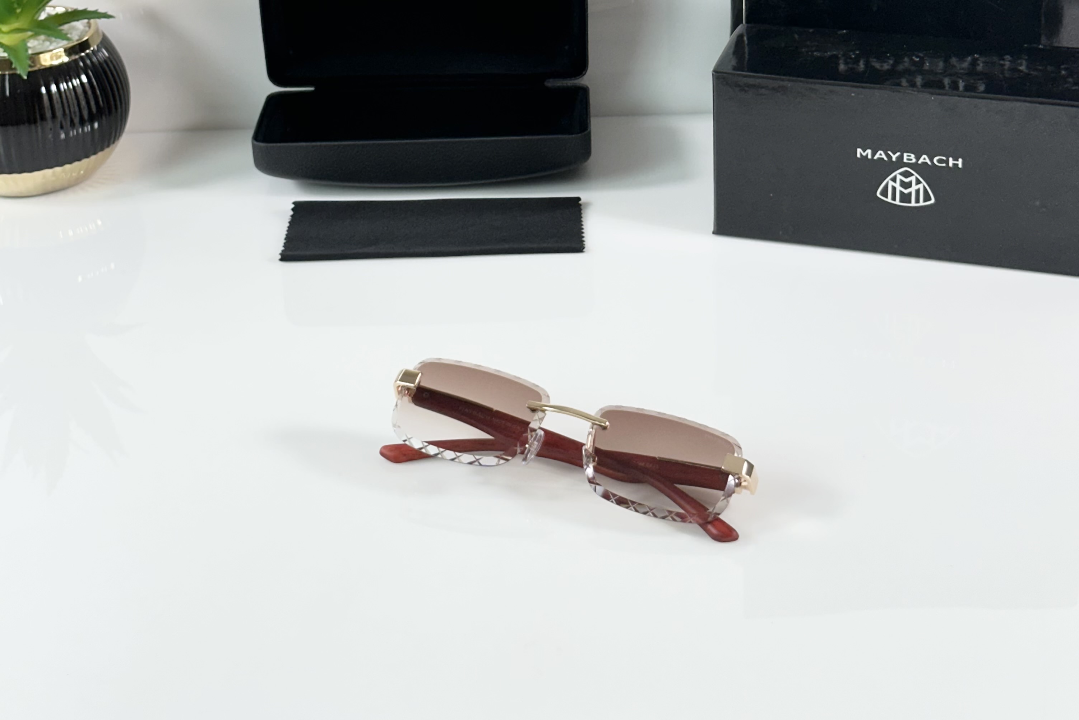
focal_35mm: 67
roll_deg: +1.7
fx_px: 2008
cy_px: 81
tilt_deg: -21.6
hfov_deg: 30.1
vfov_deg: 19.9
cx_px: 543
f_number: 1.78
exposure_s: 1/100
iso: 64
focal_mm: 6.86
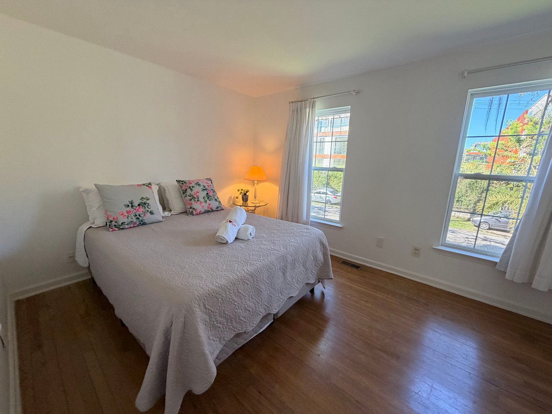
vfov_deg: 85.7
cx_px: 276
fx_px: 223
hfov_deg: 102.1
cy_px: 207
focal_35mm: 14
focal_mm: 2.22
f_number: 2.2
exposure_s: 1/120
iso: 250
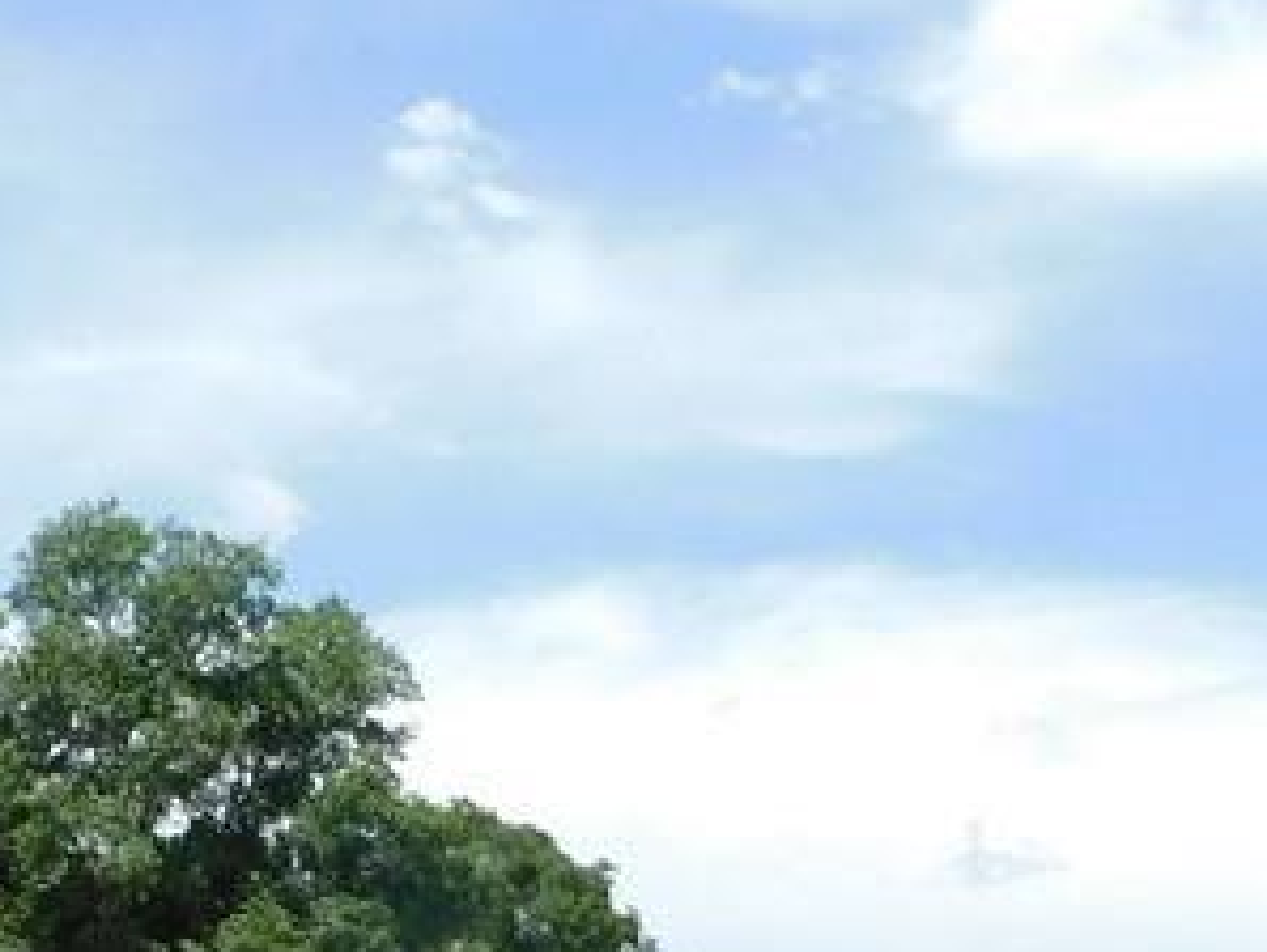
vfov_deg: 16.9
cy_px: 1449
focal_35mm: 79
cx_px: 876
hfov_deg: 24.5
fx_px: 2894
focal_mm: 4
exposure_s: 1/400
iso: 125
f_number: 6
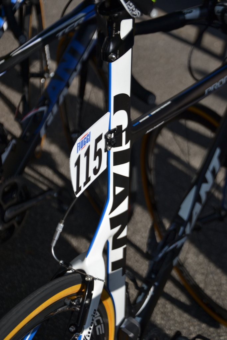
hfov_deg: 18.9
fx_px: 681
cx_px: 114
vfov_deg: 28.1
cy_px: 170
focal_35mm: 72
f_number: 4.8
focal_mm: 48
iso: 100
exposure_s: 1/800
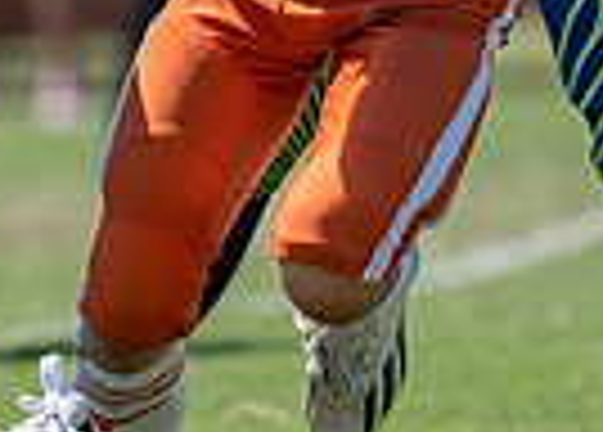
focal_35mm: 953
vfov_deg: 1.5
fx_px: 16337
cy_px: -142
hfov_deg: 2.1
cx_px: 0
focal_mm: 168
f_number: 3.2
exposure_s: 1/1250
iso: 100
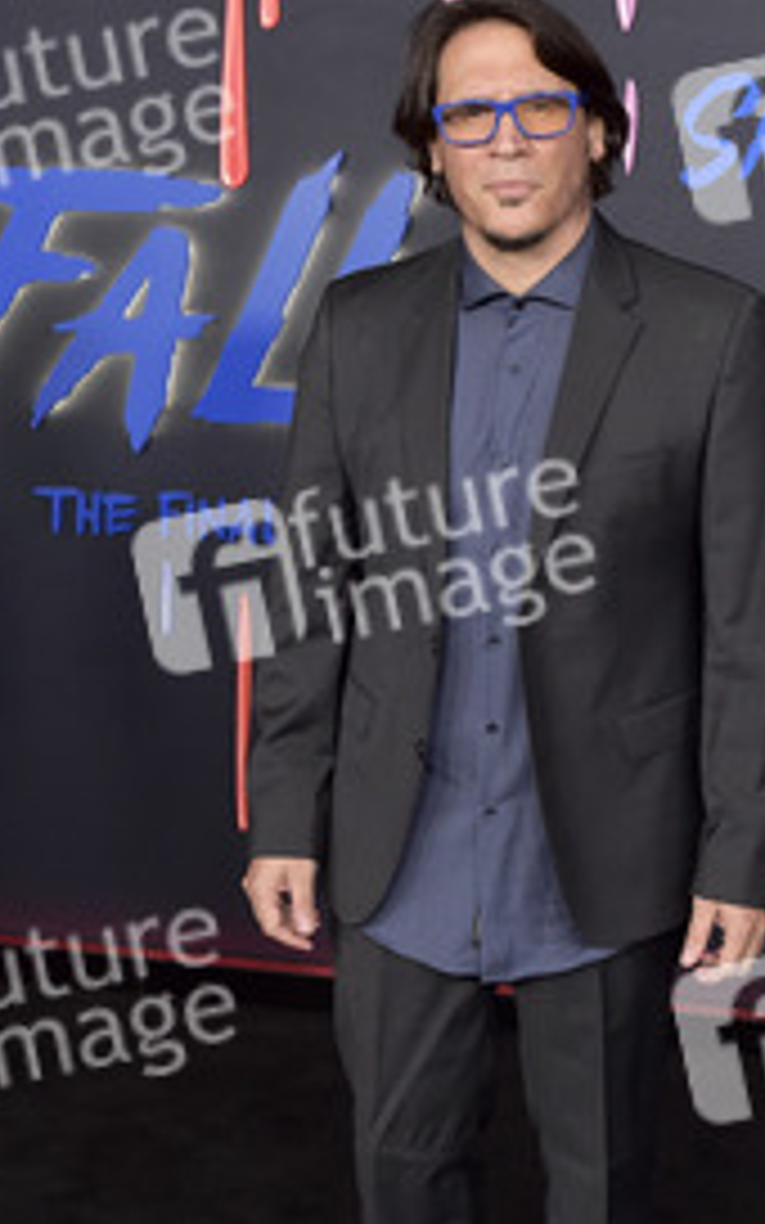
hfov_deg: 18.1
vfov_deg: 28.4
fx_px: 2402
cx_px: 497
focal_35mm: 72
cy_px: 792
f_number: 6.3
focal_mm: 48
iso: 2000
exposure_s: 1/250
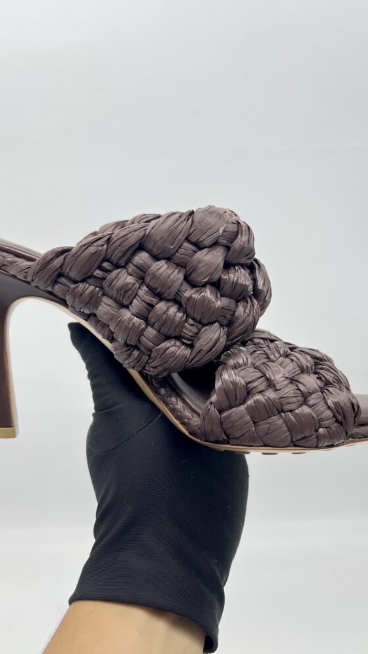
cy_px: 321
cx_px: 190
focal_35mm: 29
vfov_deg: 66.0
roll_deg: +1.9
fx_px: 503
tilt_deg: -15.5
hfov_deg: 40.2
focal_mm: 5.7
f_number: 1.5
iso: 32
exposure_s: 1/100
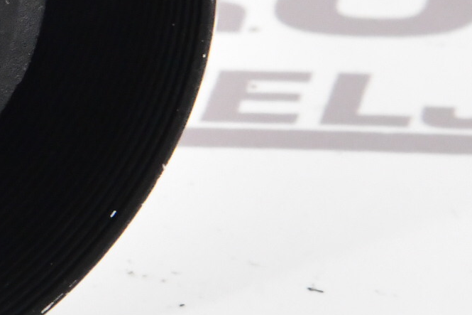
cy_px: -155
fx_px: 7563
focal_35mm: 577
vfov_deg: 2.4
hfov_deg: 3.6
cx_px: -358
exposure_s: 1/200
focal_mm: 120
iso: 3200
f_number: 16
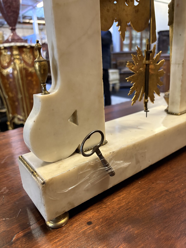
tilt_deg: -17.3
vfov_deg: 67.3
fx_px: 186
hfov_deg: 53.1
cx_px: 93
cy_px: 124
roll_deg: +3.4
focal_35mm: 26
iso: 320
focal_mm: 5.96
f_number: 1.6
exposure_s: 1/50
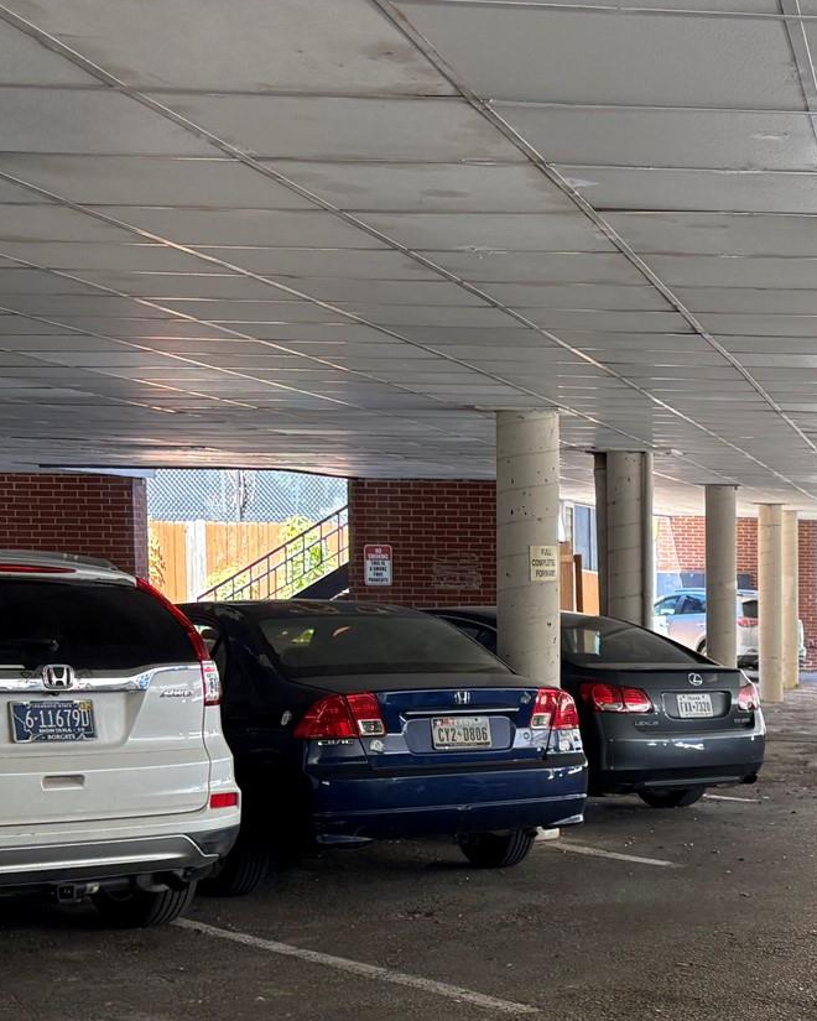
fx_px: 1904
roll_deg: +0.2
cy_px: 744
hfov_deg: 22.1
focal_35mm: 63
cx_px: 1011
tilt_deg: -4.0
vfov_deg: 29.6
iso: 80
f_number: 1.6
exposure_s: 1/121
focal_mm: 5.96
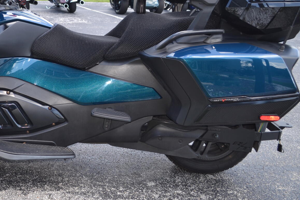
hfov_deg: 37.1
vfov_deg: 25.8
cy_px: 61
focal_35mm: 52
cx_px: 68
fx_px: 433
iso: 100
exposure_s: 1/160
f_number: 4
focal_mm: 20
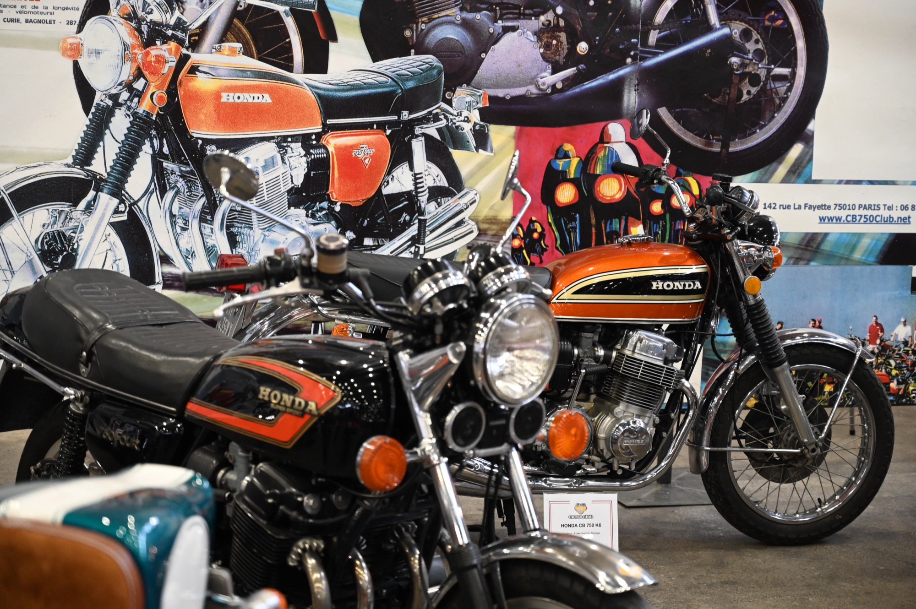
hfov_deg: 28.9
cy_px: 304
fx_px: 1780
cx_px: 458
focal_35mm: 70
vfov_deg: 19.4
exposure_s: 1/125
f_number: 4
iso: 2500
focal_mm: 70
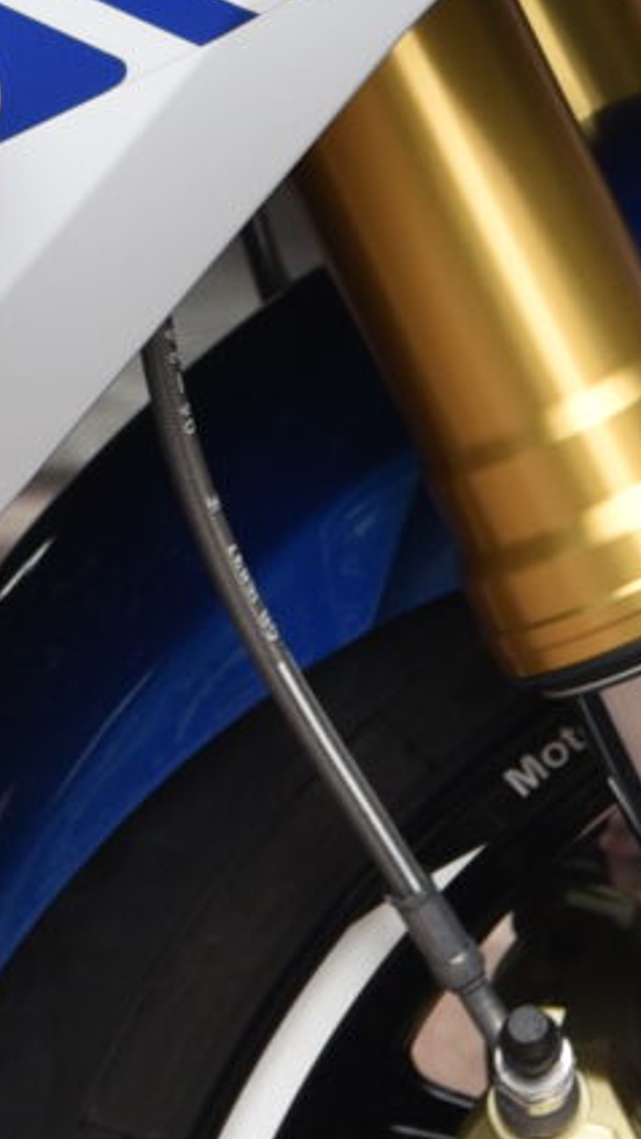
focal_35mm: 444
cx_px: -486
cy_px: -404
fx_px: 13413
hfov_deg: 2.7
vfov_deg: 4.8
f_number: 5.6
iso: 100
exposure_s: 1/125
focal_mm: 70
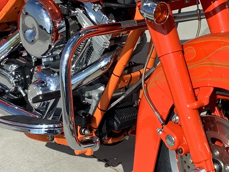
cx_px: 126
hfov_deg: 20.9
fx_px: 622
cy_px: 25
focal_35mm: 94
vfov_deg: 15.6
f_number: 2.4
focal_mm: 3.3
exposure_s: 1/2092
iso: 25
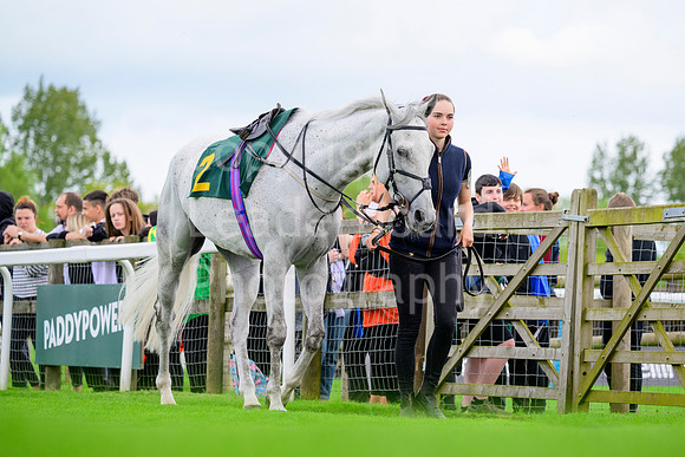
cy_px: 228
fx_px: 3997
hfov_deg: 9.8
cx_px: 342
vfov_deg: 6.5
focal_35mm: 210
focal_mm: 210
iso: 800
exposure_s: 1/1250
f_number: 6.3
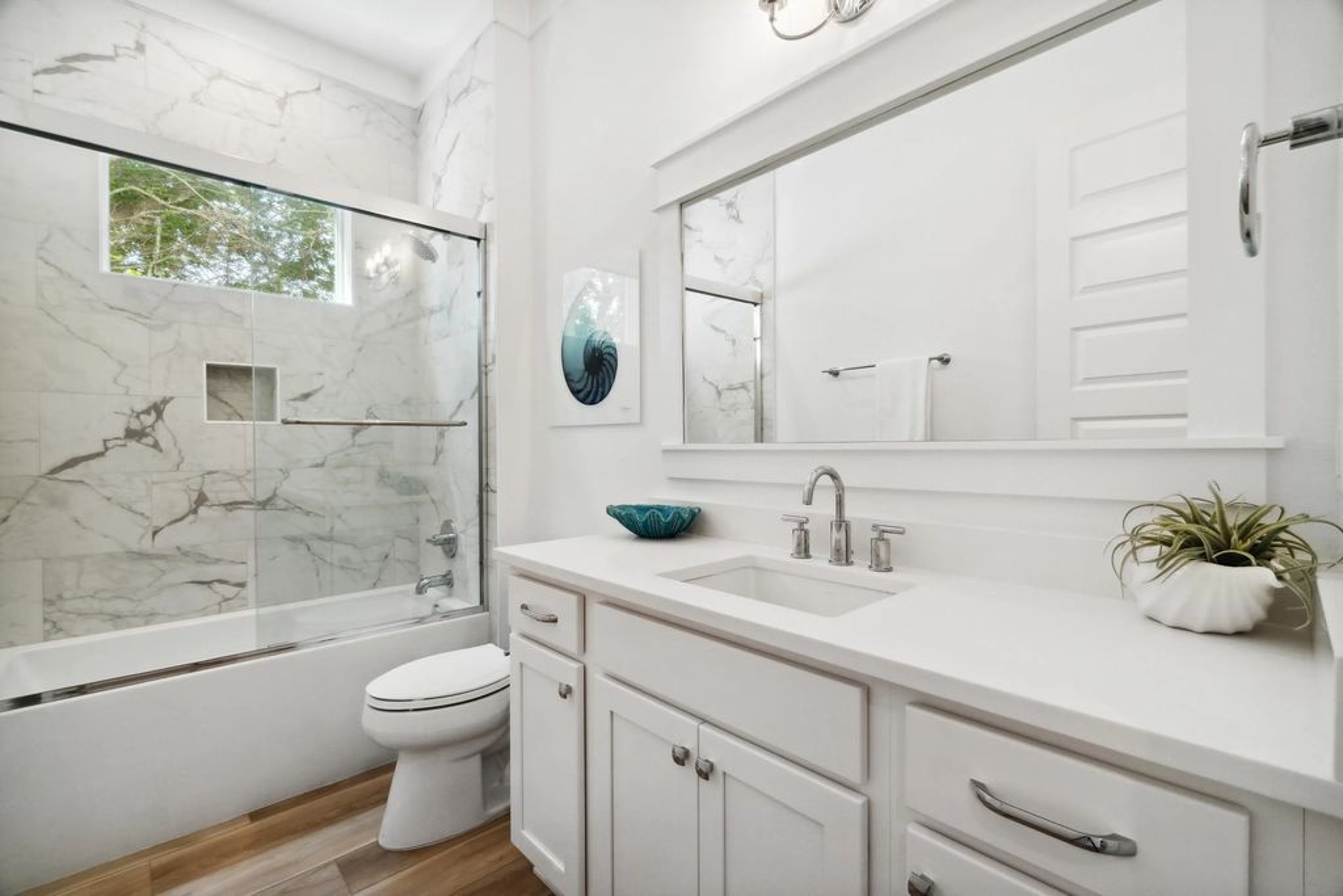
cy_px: 448
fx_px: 560
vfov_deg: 77.3
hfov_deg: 100.4
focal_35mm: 15
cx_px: 672
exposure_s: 1/30
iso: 400
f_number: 9
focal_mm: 10
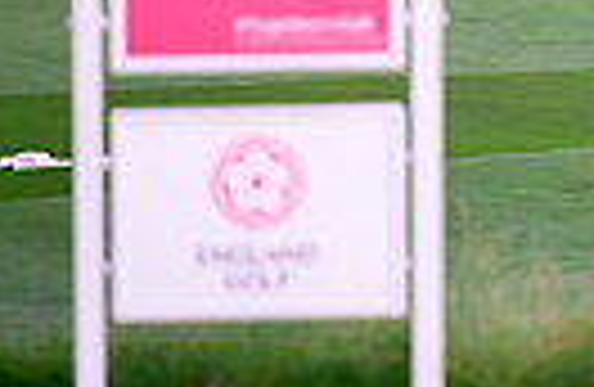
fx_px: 11698
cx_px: 1157
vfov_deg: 1.9
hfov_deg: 2.9
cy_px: -221
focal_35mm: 714
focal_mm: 150
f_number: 2.8
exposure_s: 1/250
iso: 2000
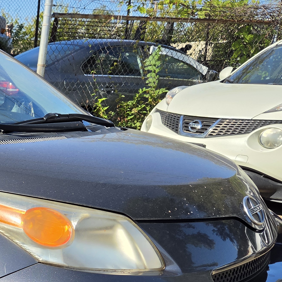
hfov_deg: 24.7
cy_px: 254
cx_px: -67
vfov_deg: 26.8
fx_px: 571
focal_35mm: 62
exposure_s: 1/3747
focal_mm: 5.4
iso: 80
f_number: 1.8
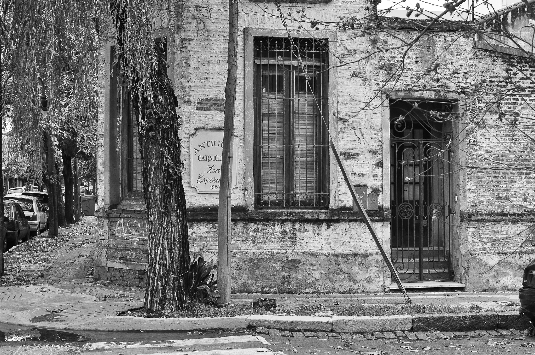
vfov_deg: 25.7
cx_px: 268
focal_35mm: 52
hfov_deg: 37.9
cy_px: 178
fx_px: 779
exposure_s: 1/125
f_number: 7.1
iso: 400
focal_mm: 35
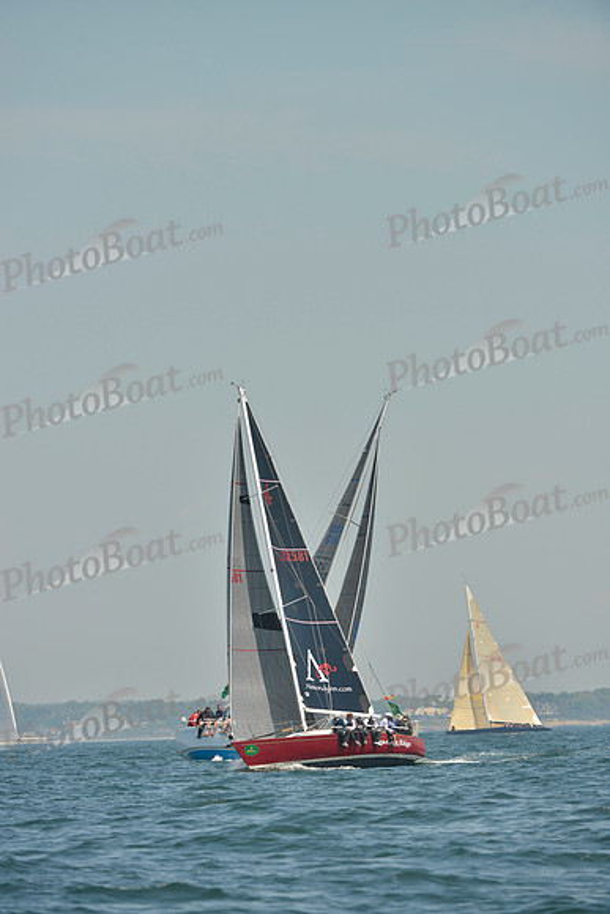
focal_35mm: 310
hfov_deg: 4.4
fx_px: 7874
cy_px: 457
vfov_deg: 6.6
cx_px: 305
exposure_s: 1/1250
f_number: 7.1
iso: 280
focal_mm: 310
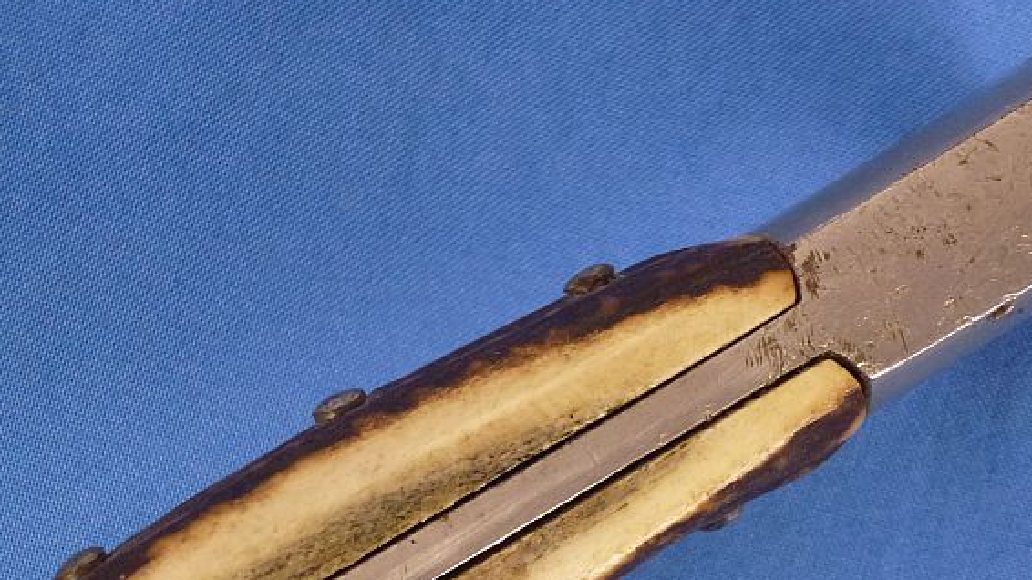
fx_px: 3201
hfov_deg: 18.3
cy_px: 496
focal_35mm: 117
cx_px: 578
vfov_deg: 10.3
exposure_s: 1/80
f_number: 4.7
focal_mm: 13.6
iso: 320
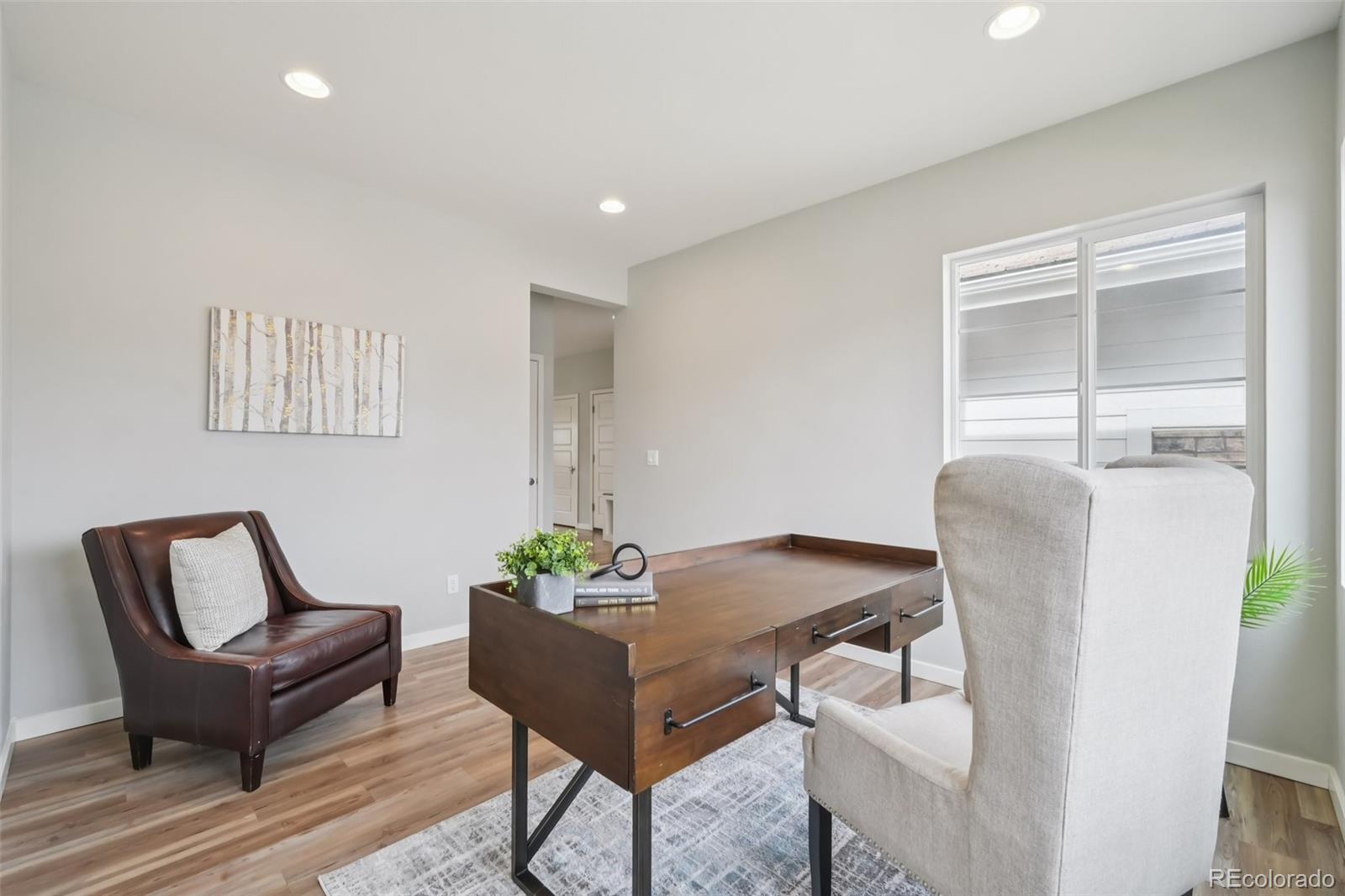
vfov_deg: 77.3
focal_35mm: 15
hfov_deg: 100.4
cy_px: 448
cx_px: 672
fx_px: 560
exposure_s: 1/40
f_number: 8
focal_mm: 10
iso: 800
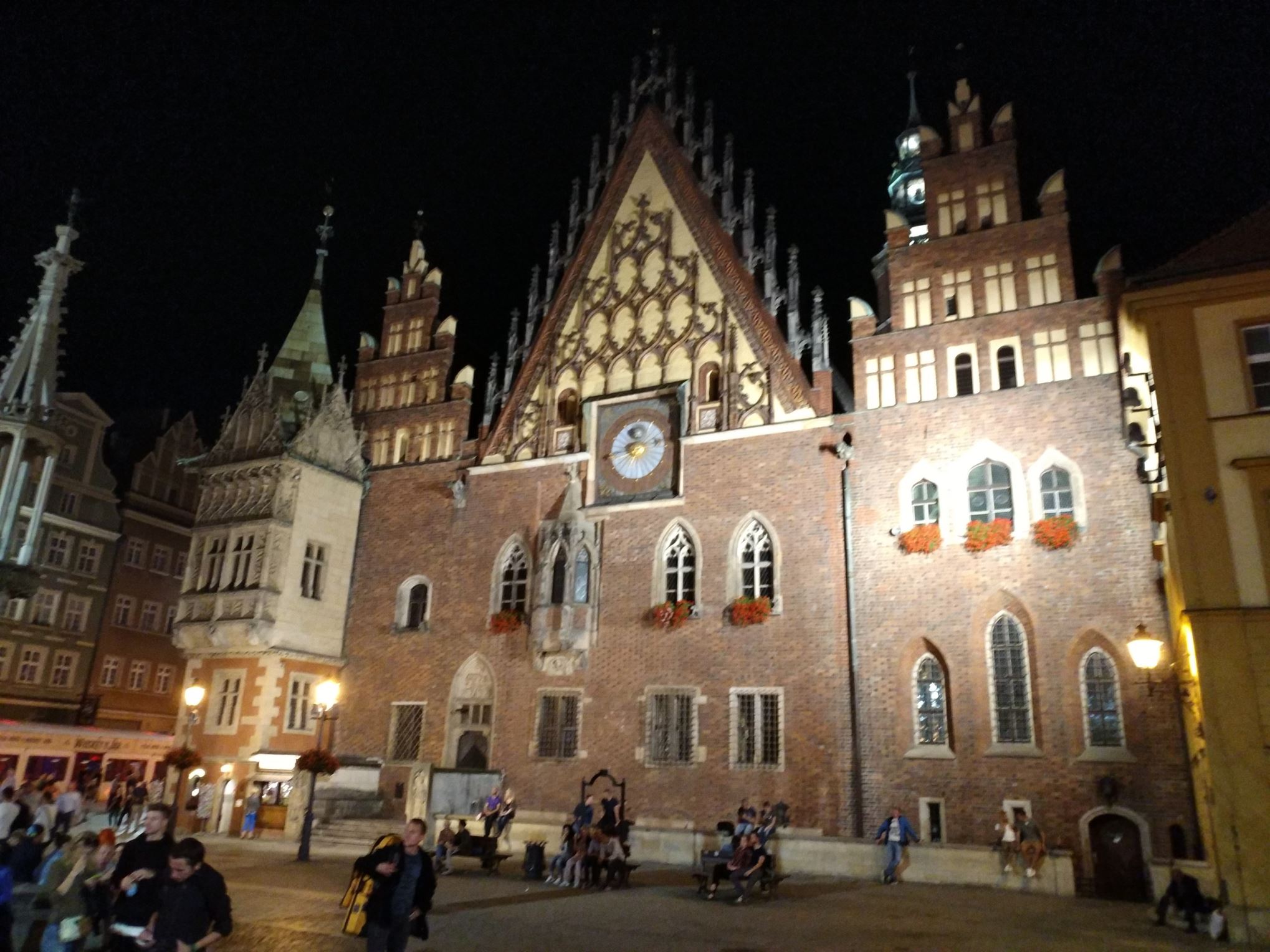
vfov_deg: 51.3
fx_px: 990
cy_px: 476
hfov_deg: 65.3
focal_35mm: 27
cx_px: 635
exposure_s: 1/14
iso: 1250
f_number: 2.2
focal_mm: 4.73
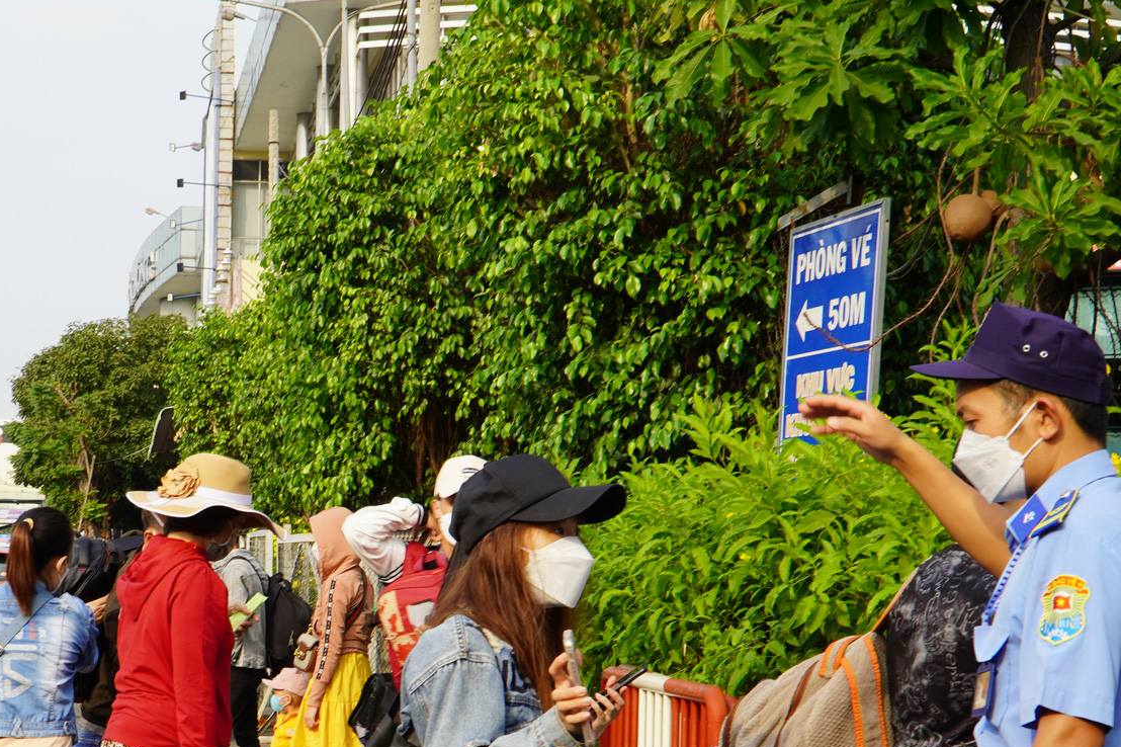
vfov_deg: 20.6
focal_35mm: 65
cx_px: 190
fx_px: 2023
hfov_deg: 30.1
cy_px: 634
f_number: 8
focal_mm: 24
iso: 100
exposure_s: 1/125
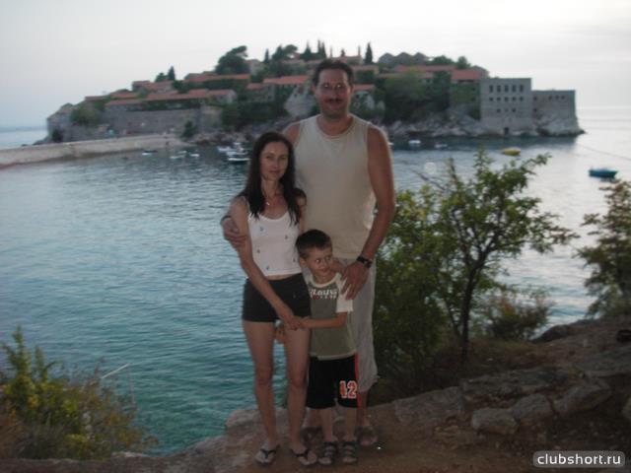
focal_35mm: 38
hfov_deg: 49.0
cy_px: 236
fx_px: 693
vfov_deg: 37.7
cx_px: 316
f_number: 3.3
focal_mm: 6.3
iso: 100
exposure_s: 1/30
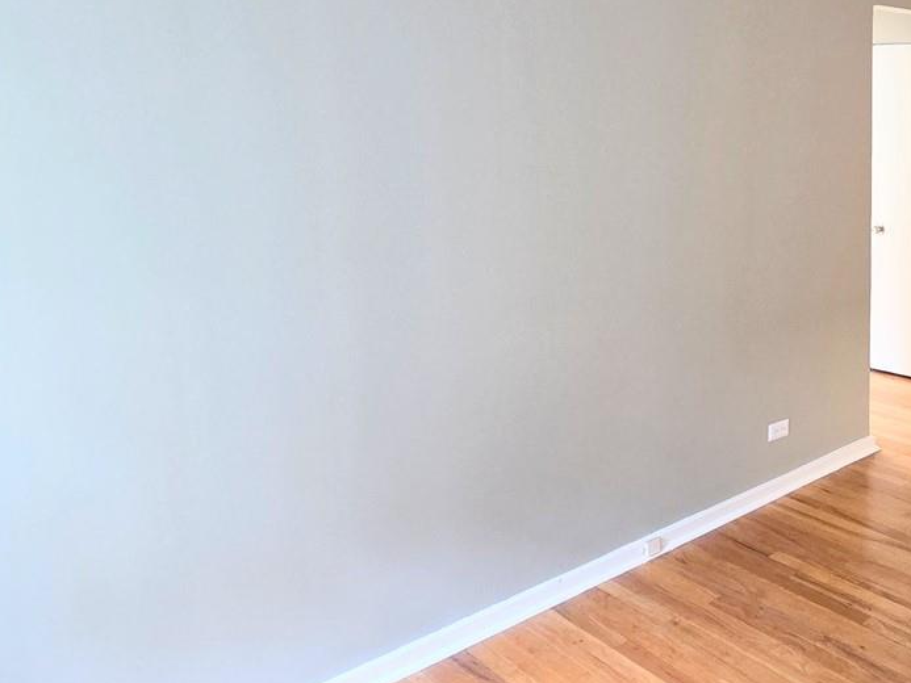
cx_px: 894
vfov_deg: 46.2
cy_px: 236
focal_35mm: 30
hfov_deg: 49.8
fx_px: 790
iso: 800
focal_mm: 2.2
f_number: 2.2
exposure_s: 1/60
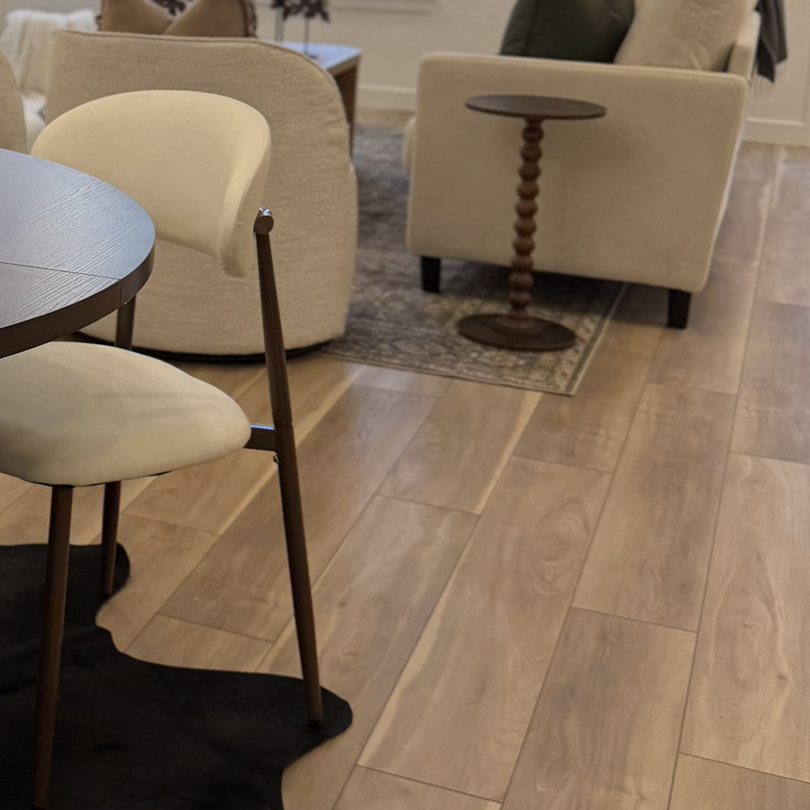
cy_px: 176
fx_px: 1668
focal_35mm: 63
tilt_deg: -11.7
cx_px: -64
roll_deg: -0.9
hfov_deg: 25.5
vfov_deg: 26.8
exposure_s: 1/120
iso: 160
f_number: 1.78
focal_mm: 6.76
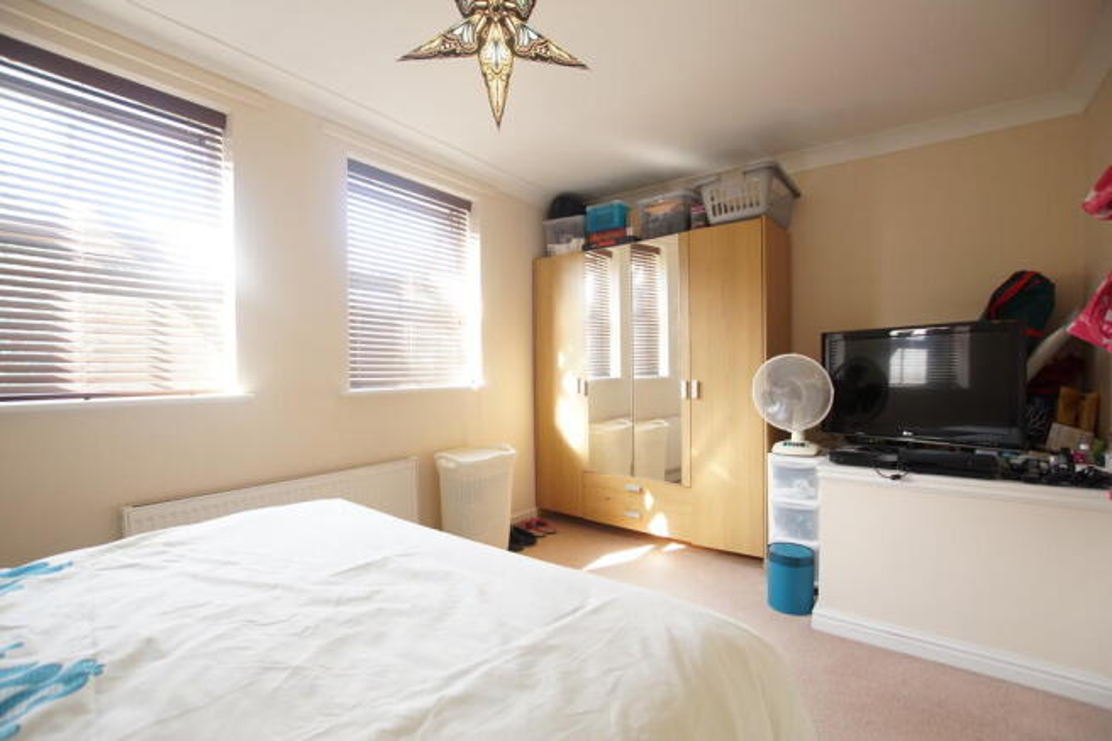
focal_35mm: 15
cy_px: 370
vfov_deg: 77.3
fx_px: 463
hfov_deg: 100.4
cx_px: 556
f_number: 4
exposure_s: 1/60
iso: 500
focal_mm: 10
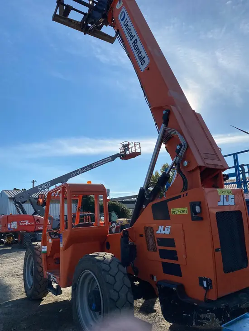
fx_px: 249
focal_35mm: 26
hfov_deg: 53.1
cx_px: 124
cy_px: 166
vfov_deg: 67.3
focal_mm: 4.25
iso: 32
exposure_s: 1/5495
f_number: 1.8
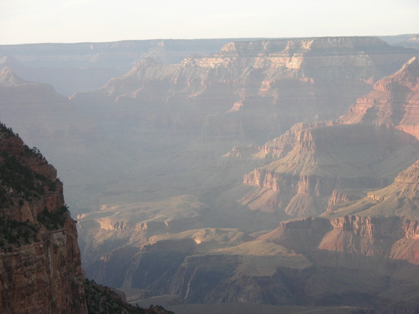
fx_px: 1453
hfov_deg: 16.4
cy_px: 157
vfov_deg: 12.3
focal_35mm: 120
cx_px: 210
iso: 50
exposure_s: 1/136
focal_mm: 29.5
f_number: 3.7
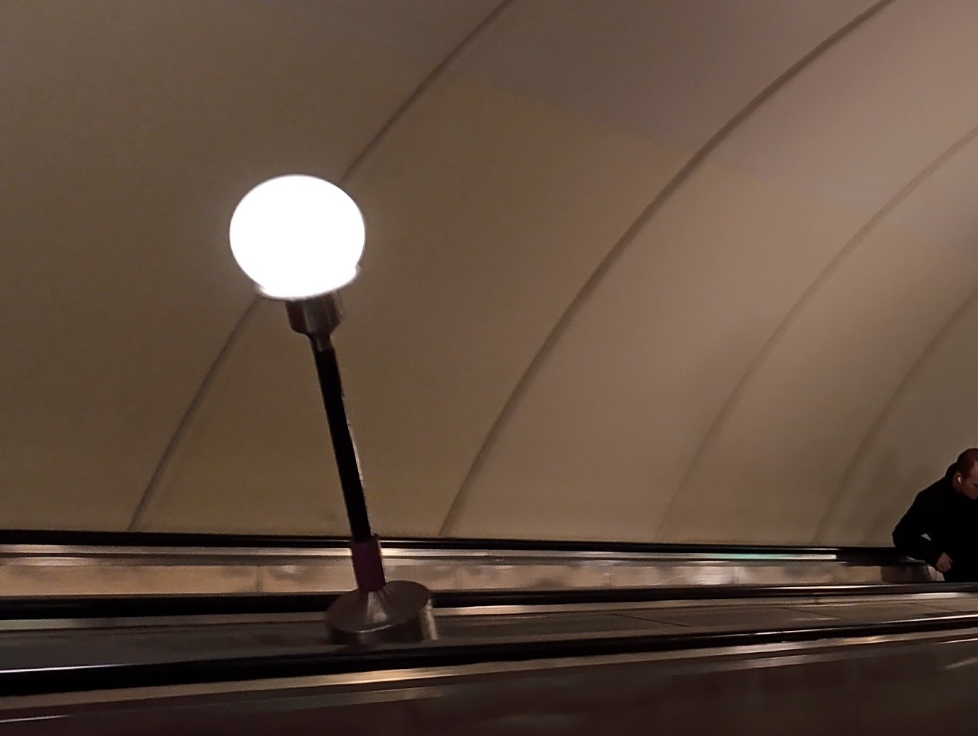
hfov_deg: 24.4
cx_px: 1259
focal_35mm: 70
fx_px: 1980
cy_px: 210
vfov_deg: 20.9
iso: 800
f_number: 1.6
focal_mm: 6.14
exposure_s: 1/60
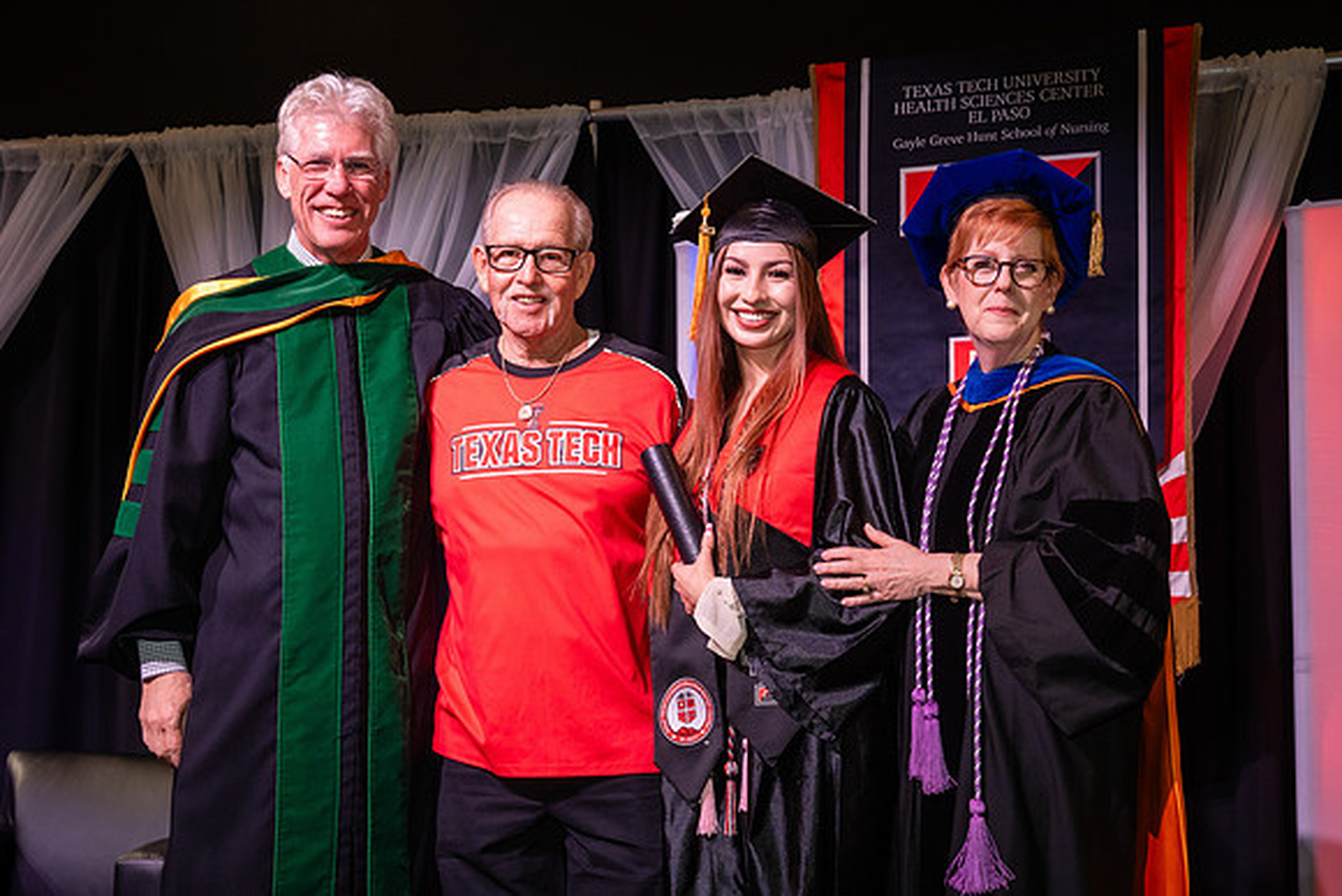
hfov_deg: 32.2
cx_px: 664
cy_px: 487
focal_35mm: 62
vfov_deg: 21.8
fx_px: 2321
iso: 1250
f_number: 5.6
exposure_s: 1/160
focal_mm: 48
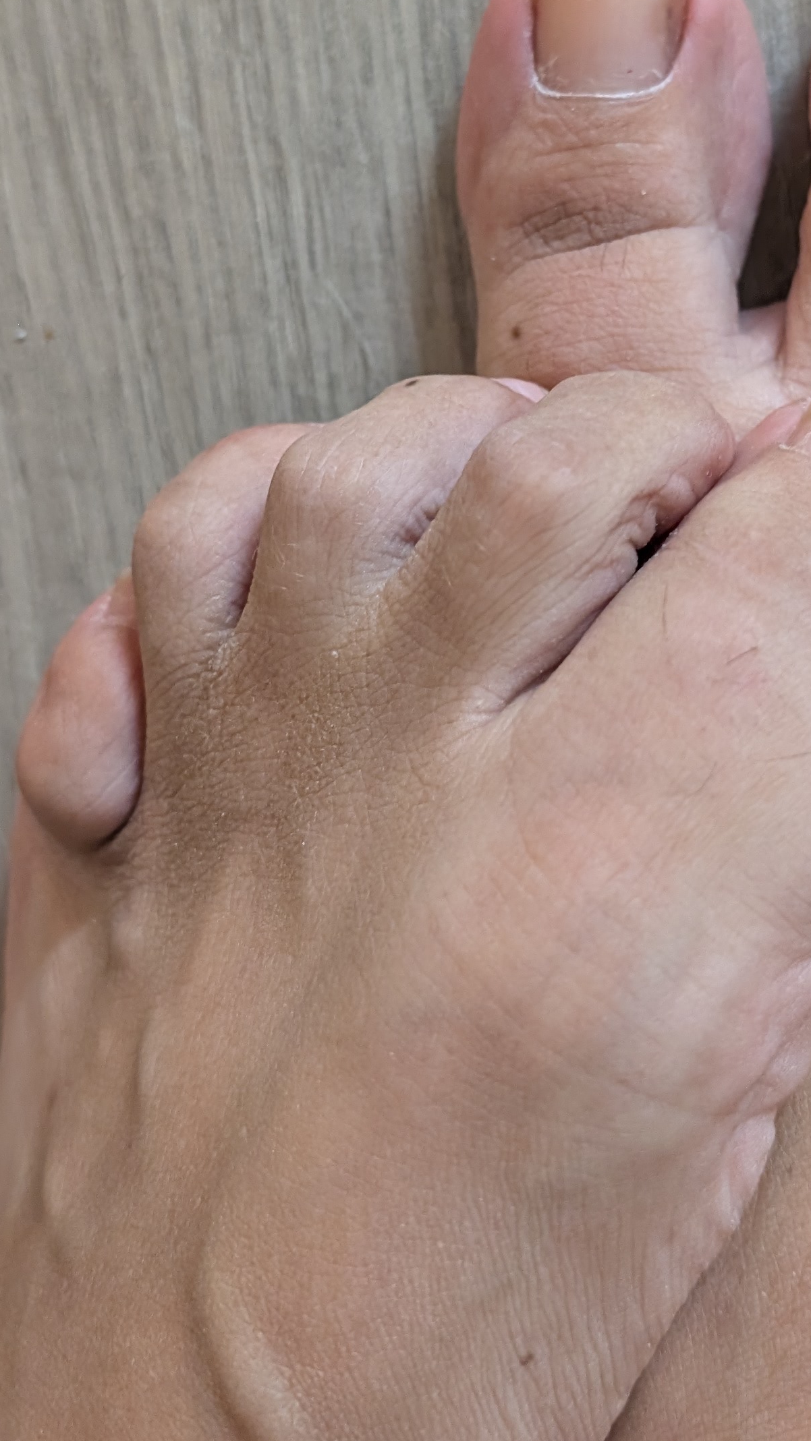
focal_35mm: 50
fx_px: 1912
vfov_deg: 40.8
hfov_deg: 23.9
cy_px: 486
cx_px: 528
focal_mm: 6.9
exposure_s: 1/25
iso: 1153
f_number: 1.68
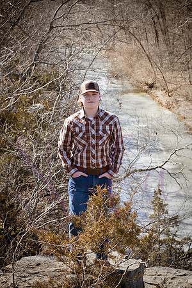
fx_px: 640
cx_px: 96
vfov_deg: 25.4
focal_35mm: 80
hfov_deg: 17.1
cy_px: 144
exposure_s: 1/320
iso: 800
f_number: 11
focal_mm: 80
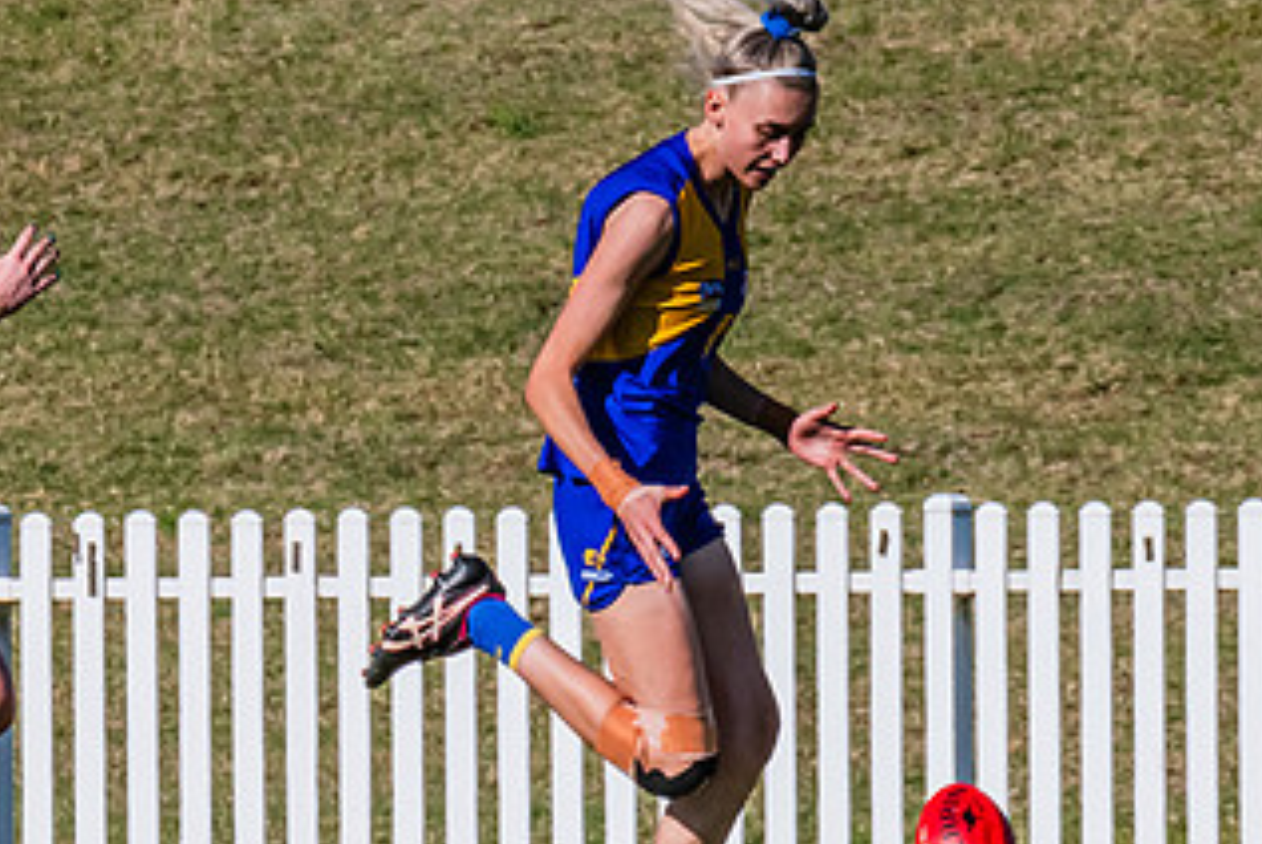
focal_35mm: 1528
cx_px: 613
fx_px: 53613
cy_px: 522
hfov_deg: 1.3
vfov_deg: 0.9
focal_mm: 420
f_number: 16
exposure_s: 1/1250
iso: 640
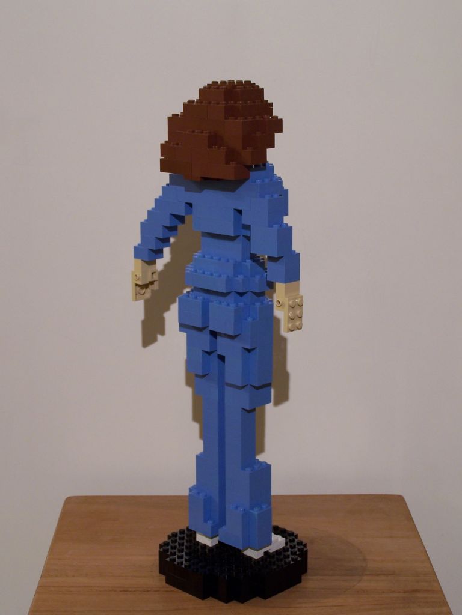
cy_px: 308
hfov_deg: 21.9
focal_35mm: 67
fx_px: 1192
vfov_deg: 29.0
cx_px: 231
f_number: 3.2
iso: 80
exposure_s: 1/3
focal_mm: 11.1
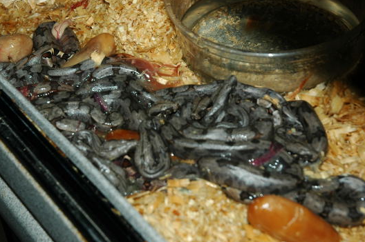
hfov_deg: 25.4
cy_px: 112
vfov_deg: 17.0
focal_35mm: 80
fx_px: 810
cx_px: 153
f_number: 5.6
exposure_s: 1/125
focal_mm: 44
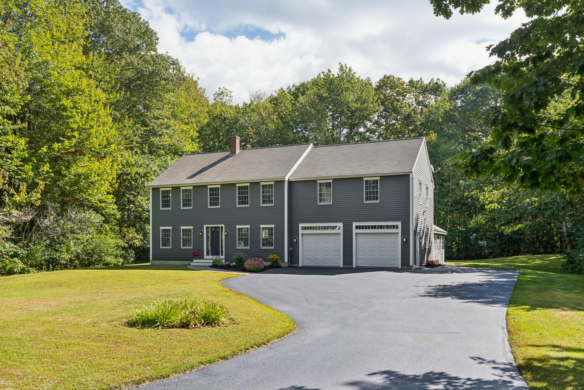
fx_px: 471
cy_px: 195
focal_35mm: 29
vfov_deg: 45.0
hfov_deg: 63.6
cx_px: 292
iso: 320
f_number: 7.1
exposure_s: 1/400
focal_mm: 29
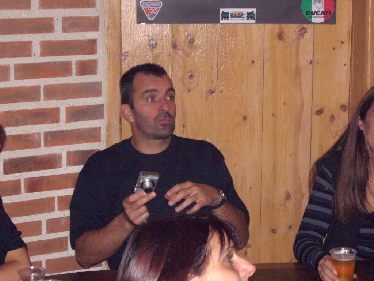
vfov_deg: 15.7
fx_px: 1016
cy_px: 140
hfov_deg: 20.9
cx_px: 187
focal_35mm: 94
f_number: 4.6
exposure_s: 1/100
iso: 400
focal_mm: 15.3
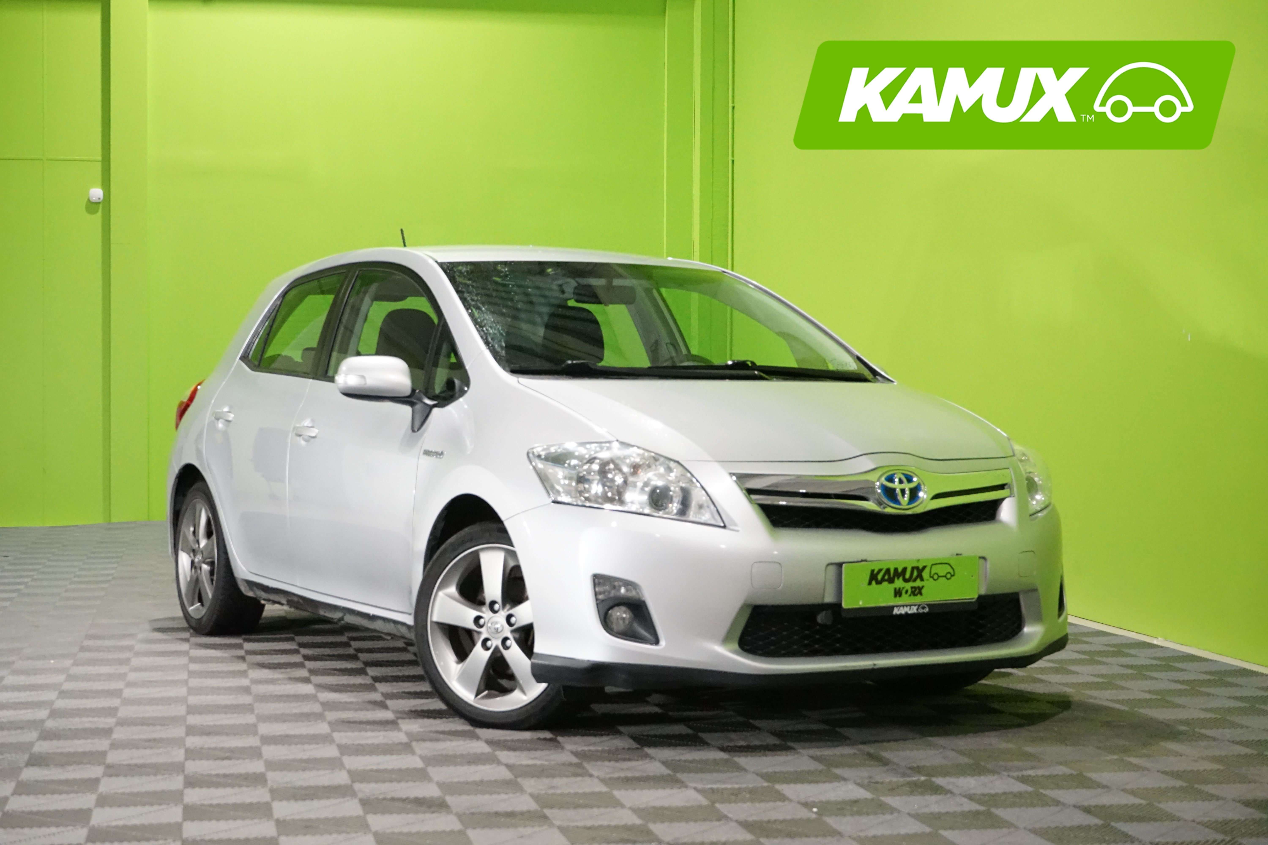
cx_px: 634
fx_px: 2043
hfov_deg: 34.5
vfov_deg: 23.4
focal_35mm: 58
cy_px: 422
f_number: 8
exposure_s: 1/125
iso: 6400
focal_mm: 58
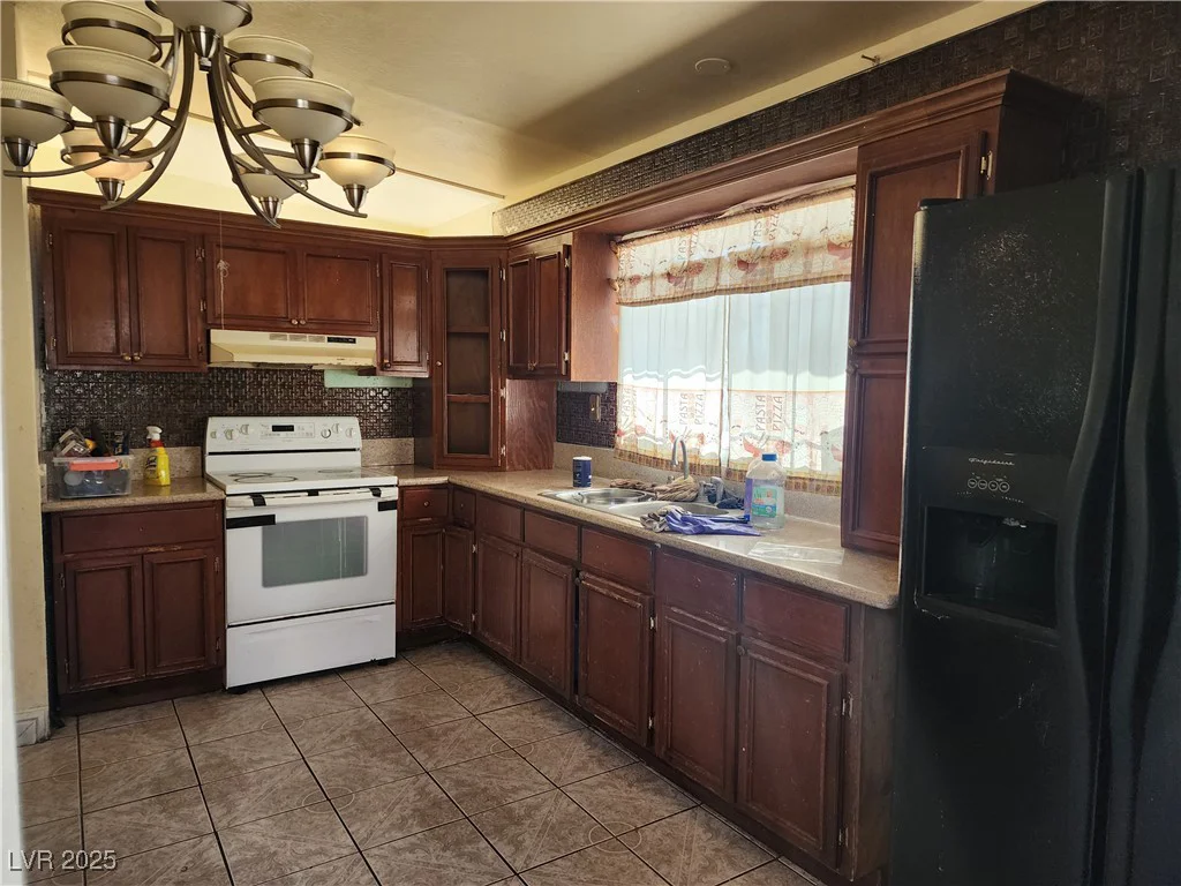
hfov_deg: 73.9
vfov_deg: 58.9
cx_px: 590
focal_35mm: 23
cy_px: 443
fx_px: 785
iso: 125
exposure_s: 1/180
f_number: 1.8
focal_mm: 6.4
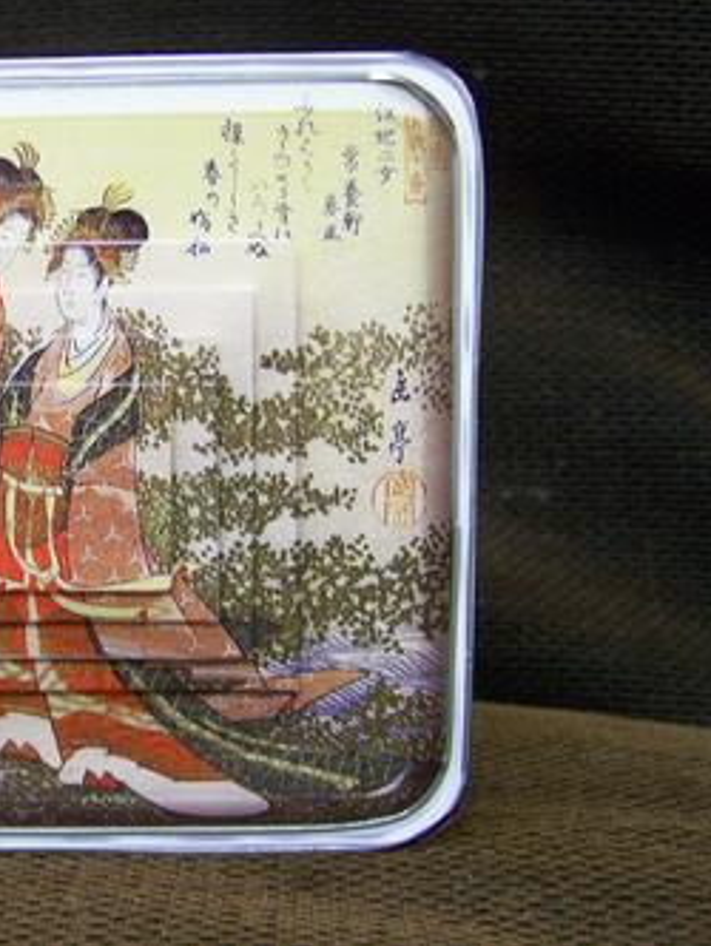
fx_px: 1888
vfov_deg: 28.2
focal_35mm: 69
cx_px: 88
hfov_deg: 20.9
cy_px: 469
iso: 160
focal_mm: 8.5
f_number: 3
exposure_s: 1/8
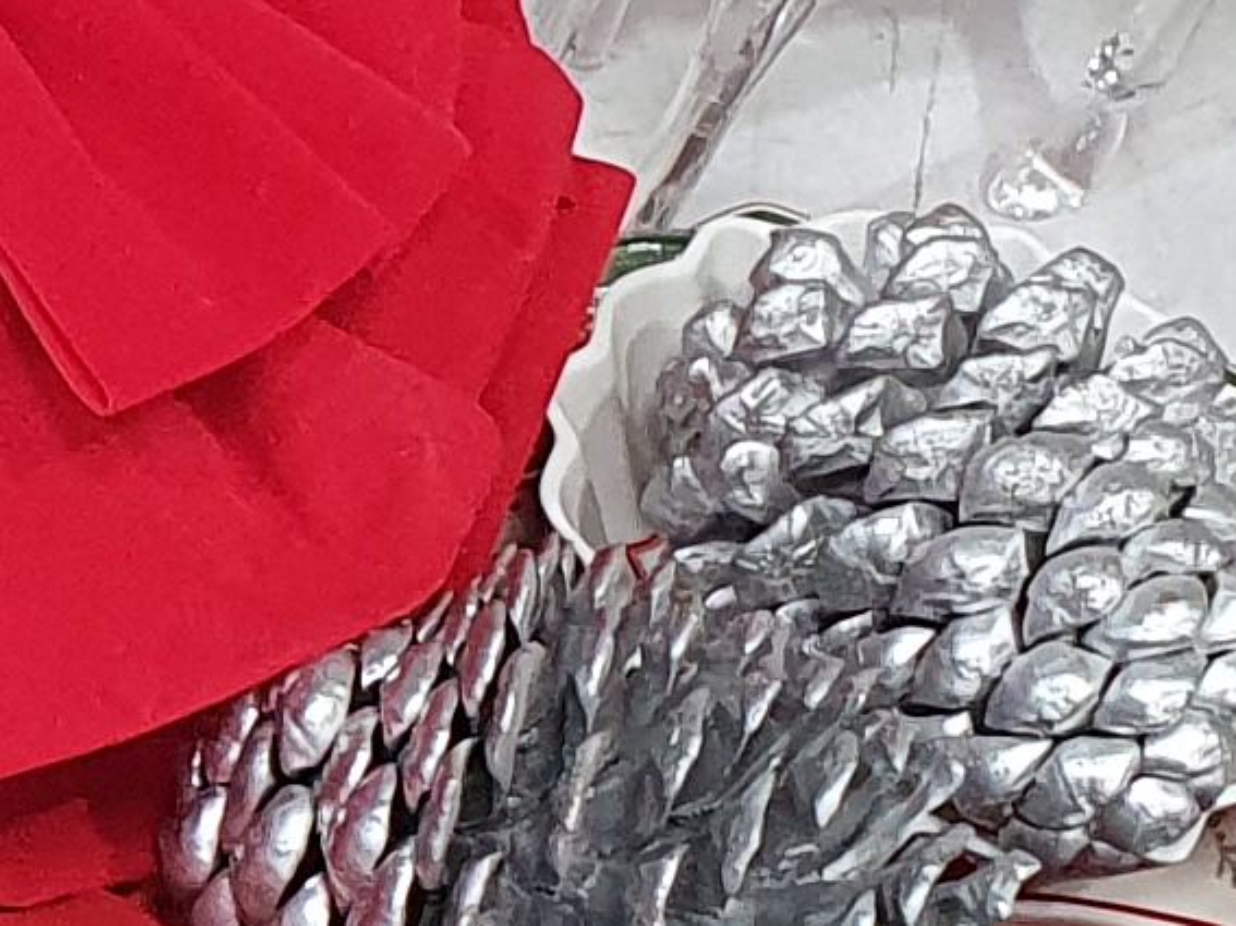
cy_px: 242
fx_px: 6604
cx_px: -1814
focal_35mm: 185
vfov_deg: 8.0
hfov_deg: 9.4
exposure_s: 1/100
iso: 160
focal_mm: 4.32
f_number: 2.4
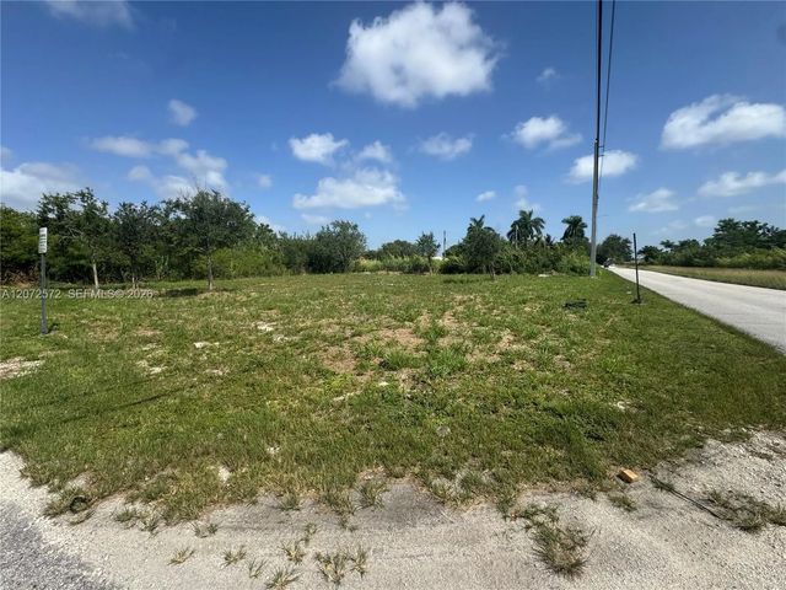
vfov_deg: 85.7
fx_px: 318
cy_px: 295
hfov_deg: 102.1
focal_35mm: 14
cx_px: 393
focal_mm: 2.22
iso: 50
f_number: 2.2
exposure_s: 1/2273
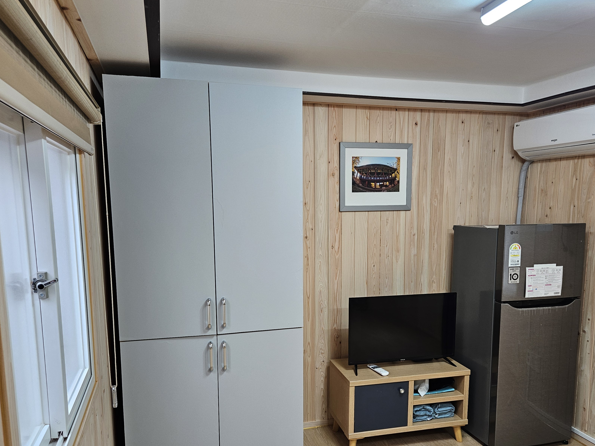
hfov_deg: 61.6
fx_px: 498
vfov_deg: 48.0
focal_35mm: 29
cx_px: 317
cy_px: 267
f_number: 1.8
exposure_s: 1/120
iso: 125
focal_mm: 5.4
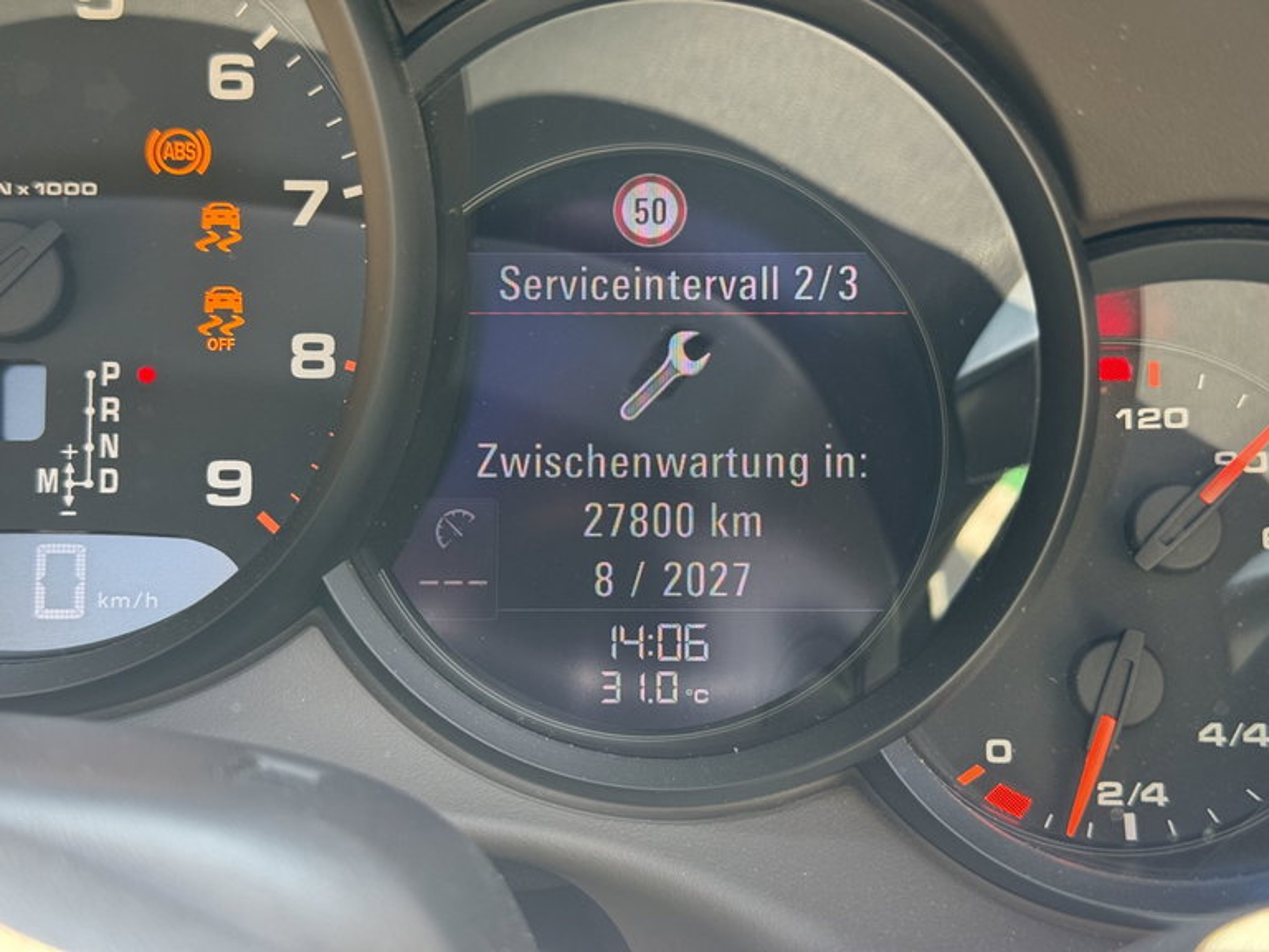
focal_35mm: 48
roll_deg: +0.2
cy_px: 476
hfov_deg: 39.7
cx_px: 634
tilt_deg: -13.3
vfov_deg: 30.3
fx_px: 1760
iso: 100
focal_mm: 6.76
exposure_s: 1/76
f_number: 1.78
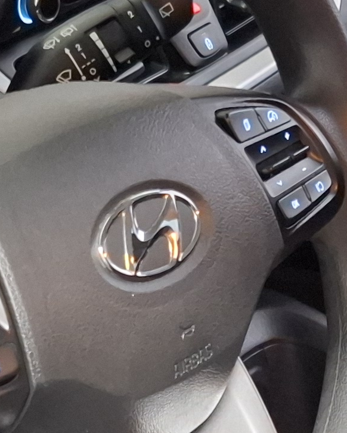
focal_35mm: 126
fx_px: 1617
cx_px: 447
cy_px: 492
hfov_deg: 11.9
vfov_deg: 14.8
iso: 1000
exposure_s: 1/20
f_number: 1.8
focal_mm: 5.54
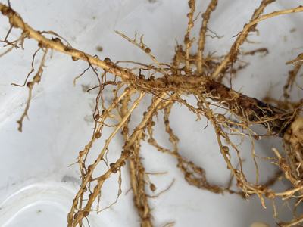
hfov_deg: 36.8
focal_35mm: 52
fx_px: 455
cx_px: 152
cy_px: 114
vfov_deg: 28.0
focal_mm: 5.96
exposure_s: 1/393
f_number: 1.6
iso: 32
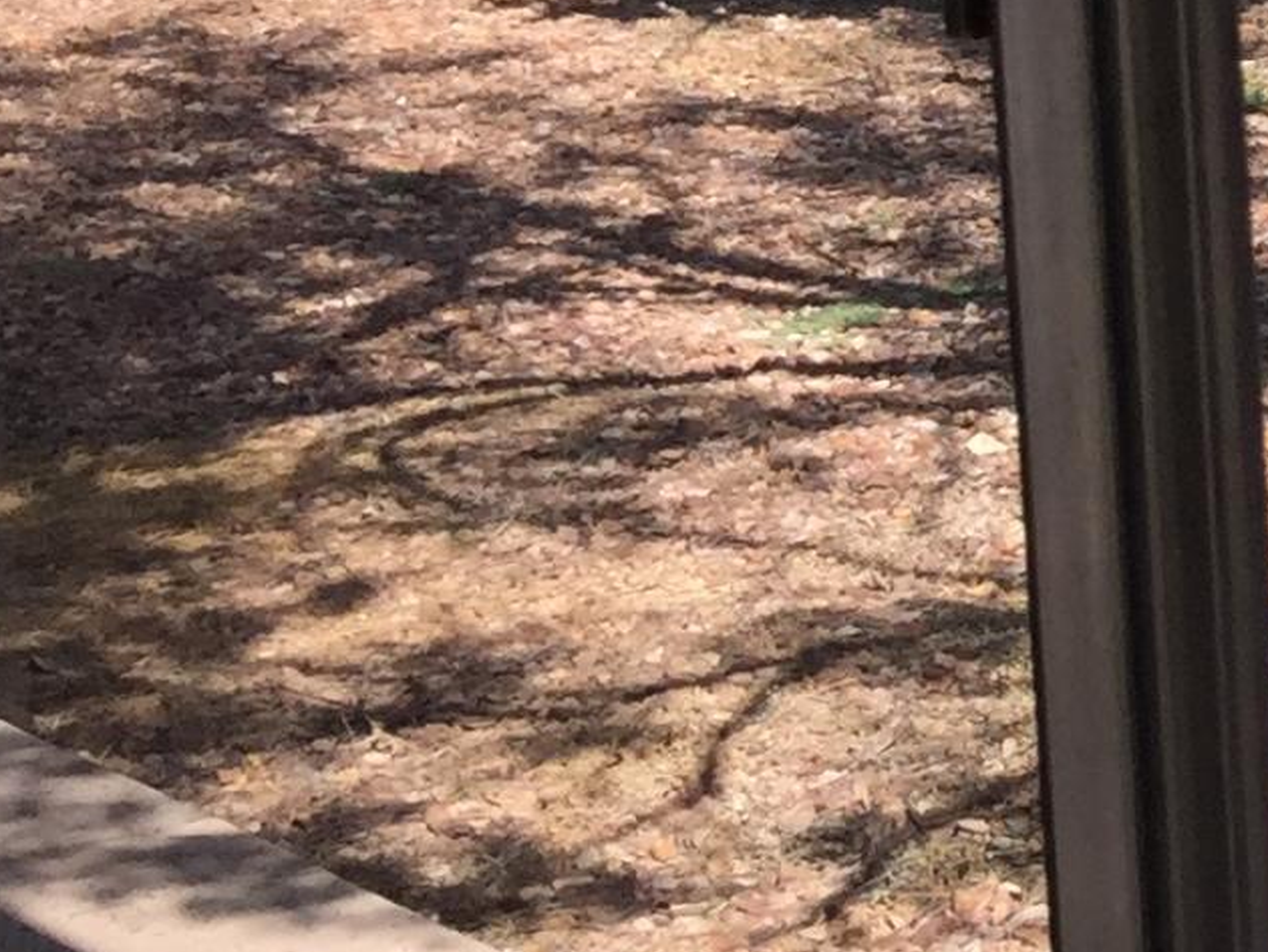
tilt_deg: -9.7
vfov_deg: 10.6
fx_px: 5057
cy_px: -101
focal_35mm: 138
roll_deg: +0.9
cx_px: 2995
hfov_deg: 11.8
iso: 32
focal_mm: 4.15
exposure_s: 1/824
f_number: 2.2
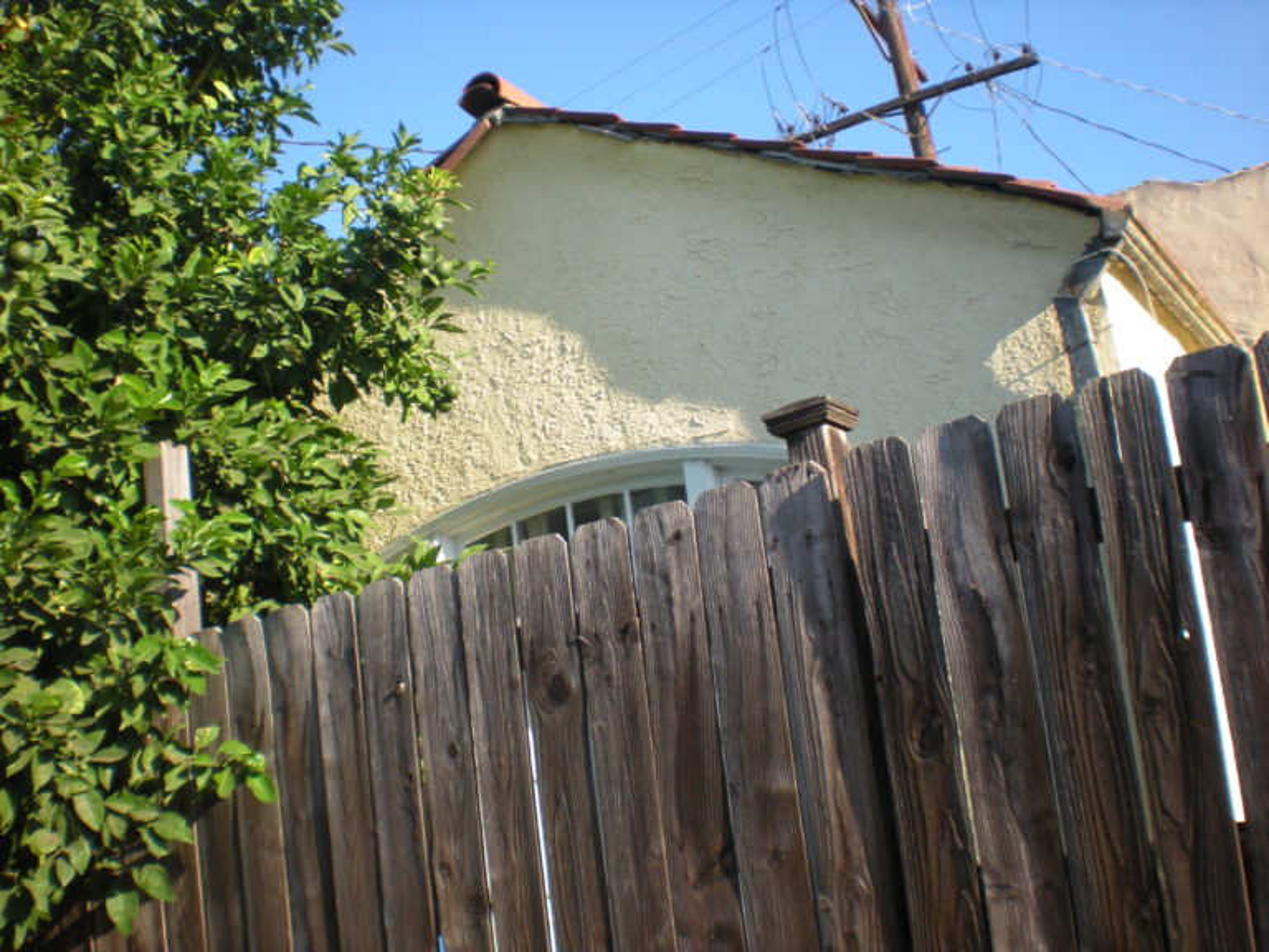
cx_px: 634
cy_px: 476
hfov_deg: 49.0
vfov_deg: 37.7
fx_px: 1393
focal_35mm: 38
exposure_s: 1/468
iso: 200
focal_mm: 6.3
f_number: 4.6
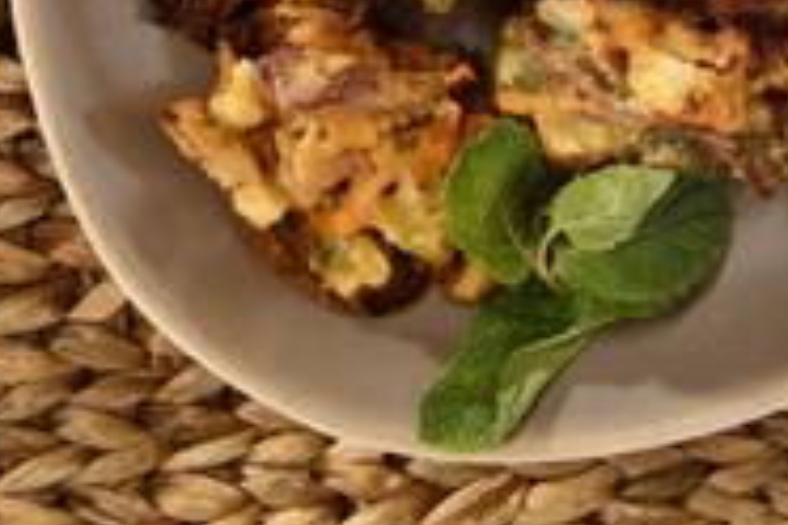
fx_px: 2254
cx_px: 316
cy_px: -377
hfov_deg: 19.8
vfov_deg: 12.3
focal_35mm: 103
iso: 200
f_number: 10
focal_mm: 29
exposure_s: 1/125
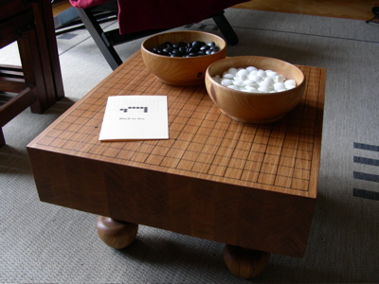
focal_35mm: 38
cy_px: 142
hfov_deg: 49.0
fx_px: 416
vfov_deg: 37.7
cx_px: 190
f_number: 3.5
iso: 50
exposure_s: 1/7
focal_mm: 6.3
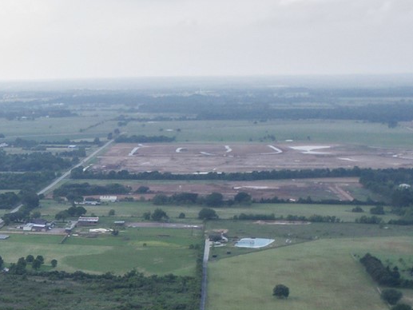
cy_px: 523
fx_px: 1134
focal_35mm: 95
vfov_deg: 14.1
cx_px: -348
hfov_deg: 16.8
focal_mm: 6.72
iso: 100
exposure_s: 1/725
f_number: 1.7
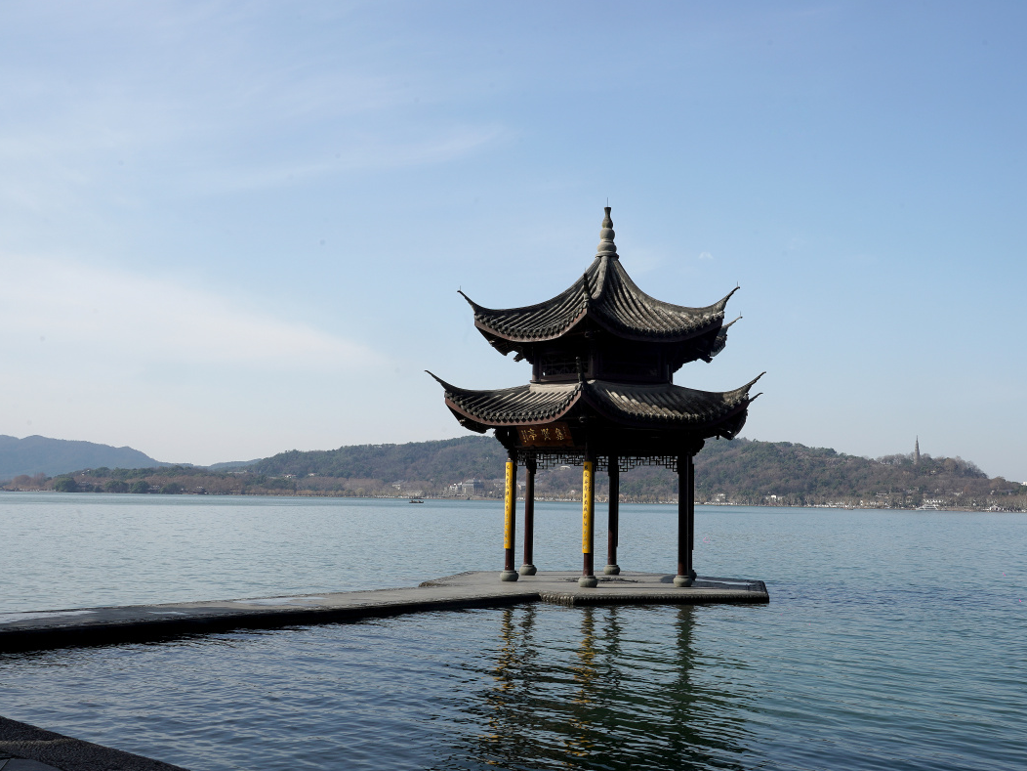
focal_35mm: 34
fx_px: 1009
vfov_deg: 41.8
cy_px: 385
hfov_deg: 53.8
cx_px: 573
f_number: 18
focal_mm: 31
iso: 200
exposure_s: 1/100
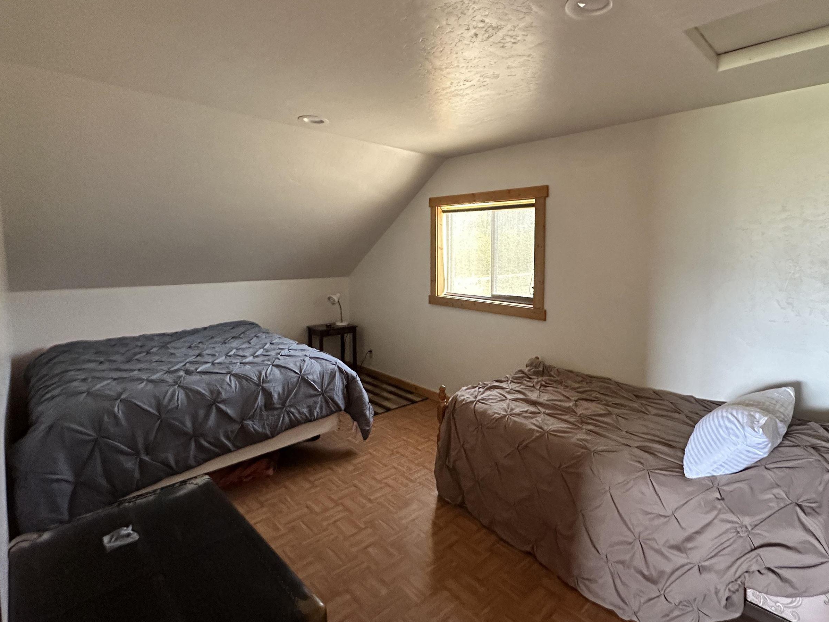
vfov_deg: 71.4
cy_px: 275
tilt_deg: -2.9
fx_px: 431
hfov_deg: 86.8
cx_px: 492
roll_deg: -0.3
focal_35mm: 18
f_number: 2.2
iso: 800
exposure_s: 1/60
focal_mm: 2.22
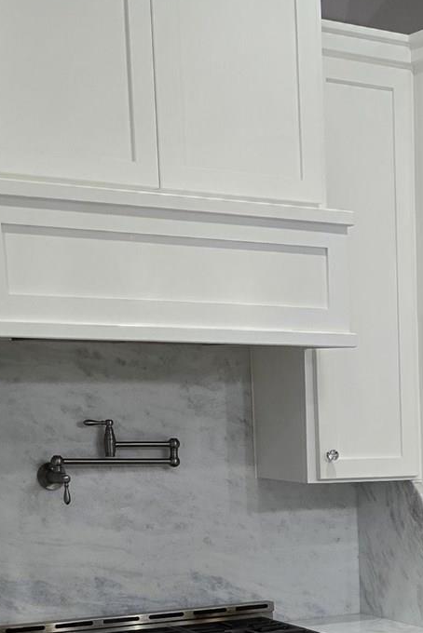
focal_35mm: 81
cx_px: 582
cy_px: 598
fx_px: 1426
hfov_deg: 15.8
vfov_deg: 24.2
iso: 100
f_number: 1.7
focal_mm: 6.3
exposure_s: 1/120
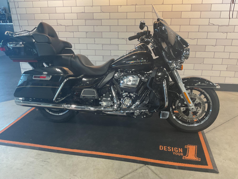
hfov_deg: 61.7
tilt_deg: -20.8
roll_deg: +1.7
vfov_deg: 48.2
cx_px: 119
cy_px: 90
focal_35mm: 29
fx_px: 199
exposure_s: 1/50
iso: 64
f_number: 1.8
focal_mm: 3
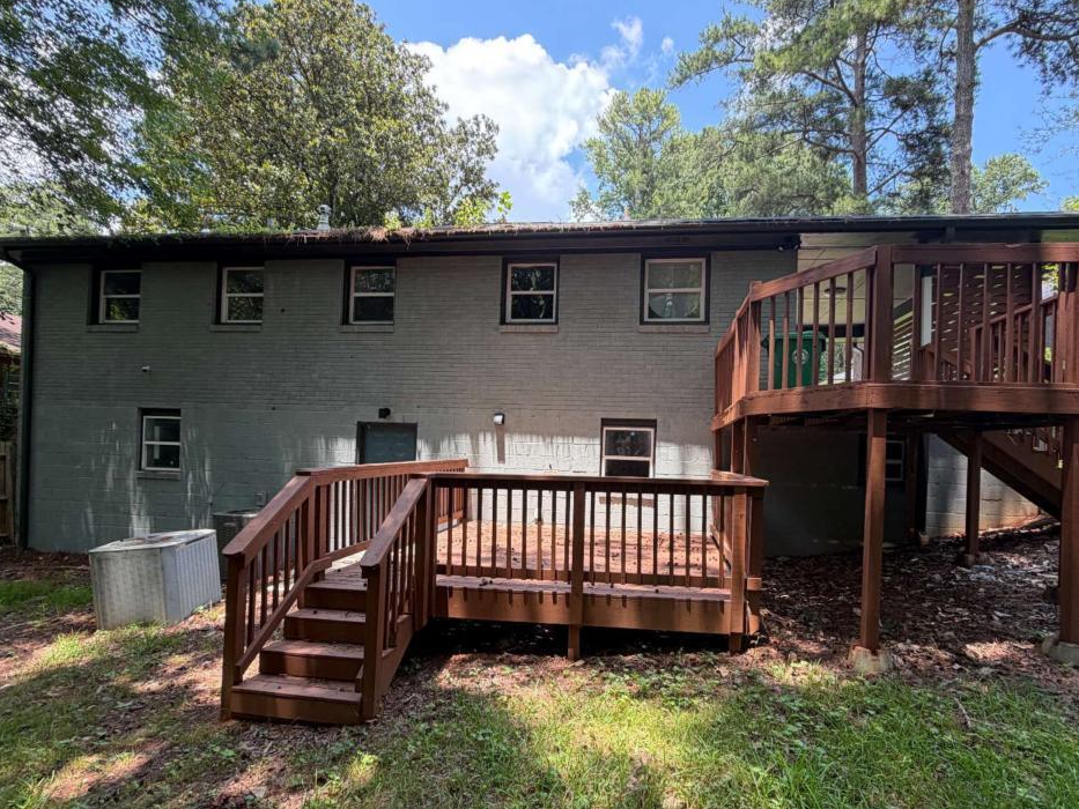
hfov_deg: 87.6
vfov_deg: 71.4
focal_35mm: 18
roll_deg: -1.6
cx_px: 578
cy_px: 447
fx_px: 561
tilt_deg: +2.5
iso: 40
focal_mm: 2.22
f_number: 2.2
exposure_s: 1/145
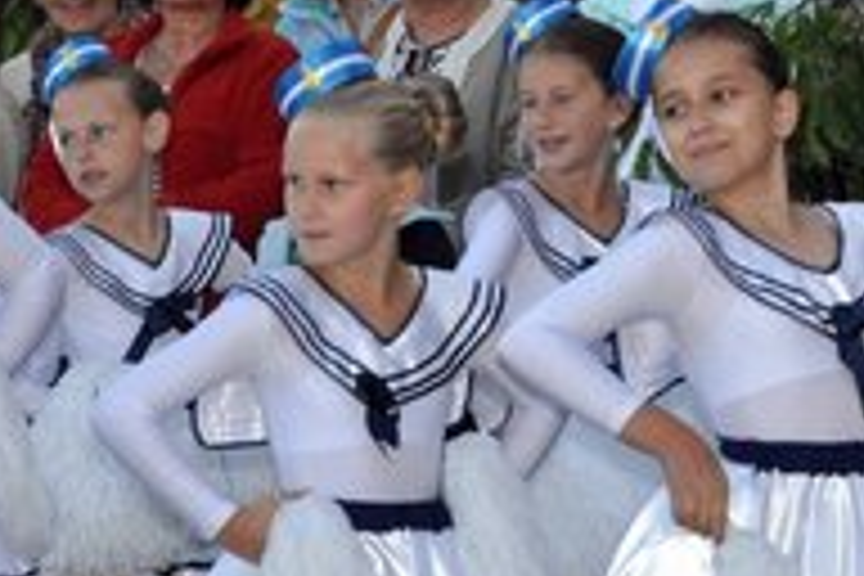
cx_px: 428
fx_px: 9743
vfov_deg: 3.4
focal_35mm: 406
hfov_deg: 5.1
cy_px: 446
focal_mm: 80
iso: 640
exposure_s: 1/60
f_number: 13
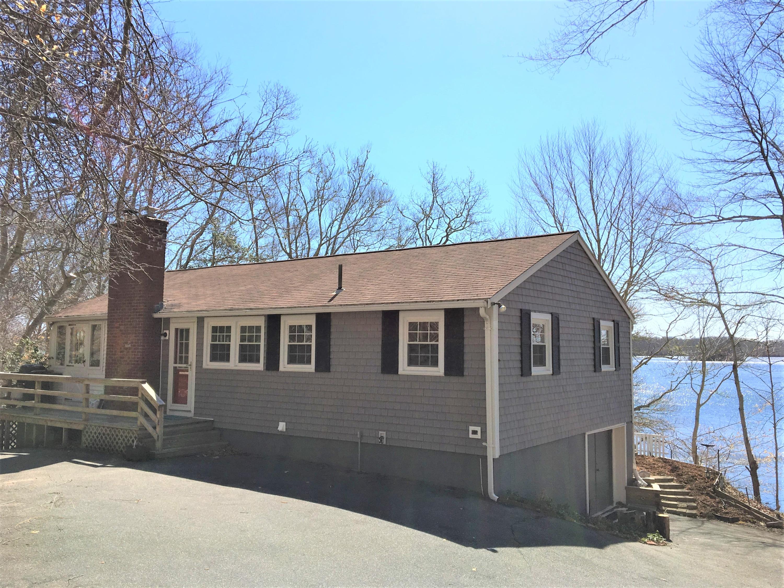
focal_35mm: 29
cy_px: 294
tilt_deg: +4.4
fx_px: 657
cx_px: 392
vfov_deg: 48.2
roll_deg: +1.8
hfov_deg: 61.7
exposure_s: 1/2024
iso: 25
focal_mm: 4.15
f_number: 2.2
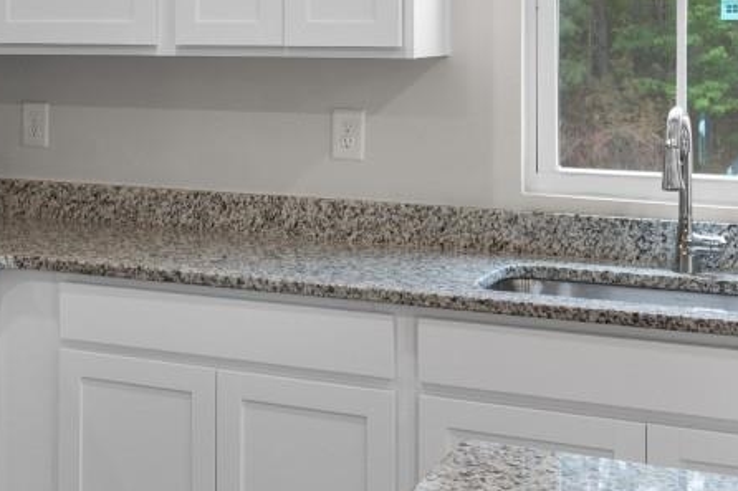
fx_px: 1414
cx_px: 20
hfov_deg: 27.7
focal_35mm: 69
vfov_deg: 19.1
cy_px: -13
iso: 100
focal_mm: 13
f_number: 5
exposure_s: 1/25
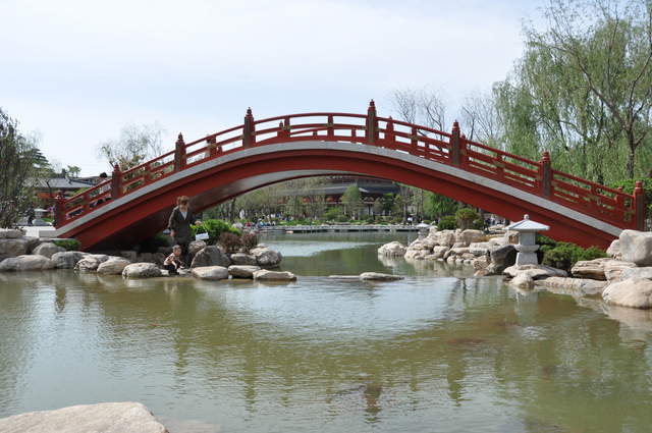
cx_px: 326
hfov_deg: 57.3
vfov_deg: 39.9
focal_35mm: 33
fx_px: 597
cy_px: 216
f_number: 9
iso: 200
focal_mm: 22
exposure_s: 1/320
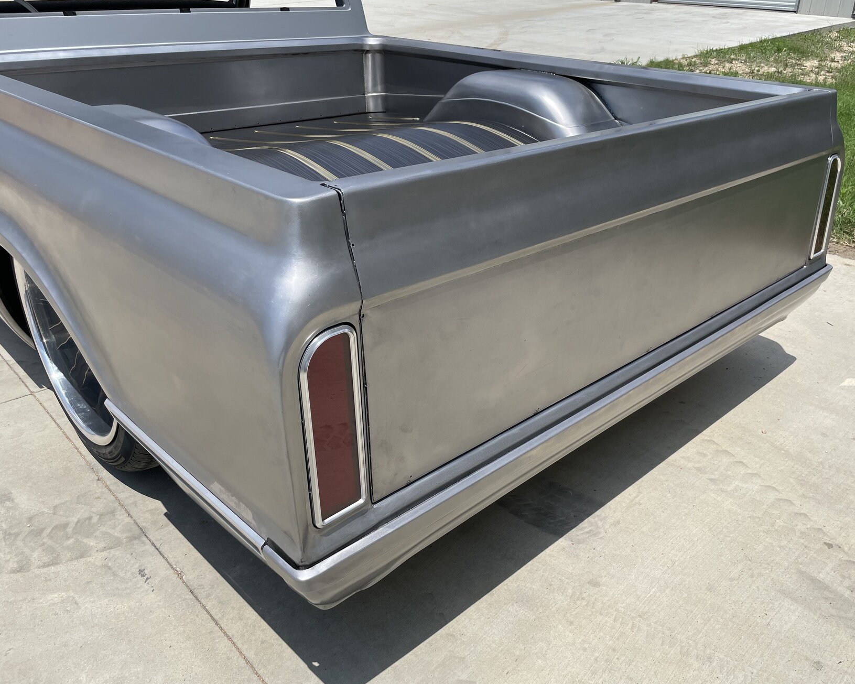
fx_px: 709
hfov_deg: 62.2
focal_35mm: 28
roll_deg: -1.9
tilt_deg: -26.6
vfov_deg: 51.5
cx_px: 455
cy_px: 344
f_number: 1.6
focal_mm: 4.2
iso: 32
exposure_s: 1/4831
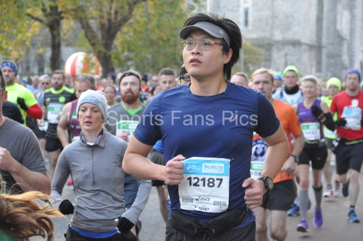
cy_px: 120
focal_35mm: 105
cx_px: 182
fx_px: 1057
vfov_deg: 13.0
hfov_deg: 19.5
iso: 3200
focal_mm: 70
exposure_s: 1/500
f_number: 5
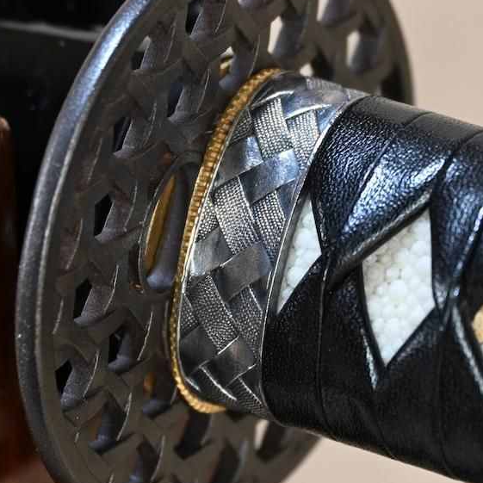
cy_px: 250
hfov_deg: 7.6
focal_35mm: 229
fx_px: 3615
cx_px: 263
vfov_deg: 7.6
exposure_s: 1/2
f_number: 5.3
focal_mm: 72
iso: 140
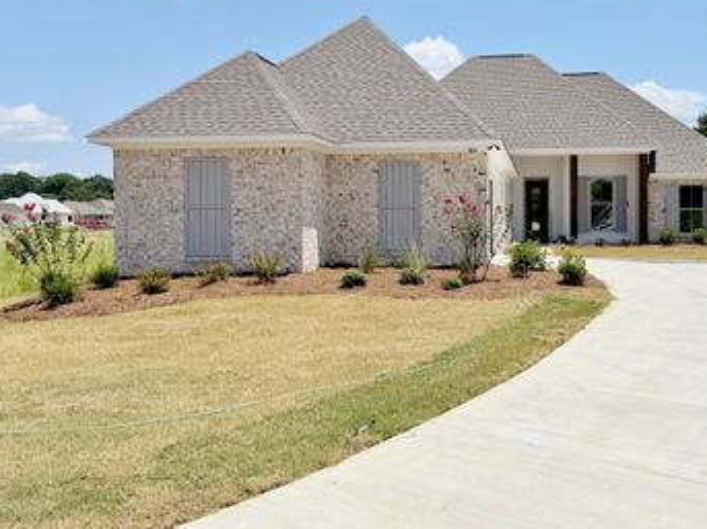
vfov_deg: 40.6
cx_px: 460
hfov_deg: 51.8
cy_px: 225
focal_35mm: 35
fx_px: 715
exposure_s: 1/10309
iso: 80
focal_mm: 6.76
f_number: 1.78
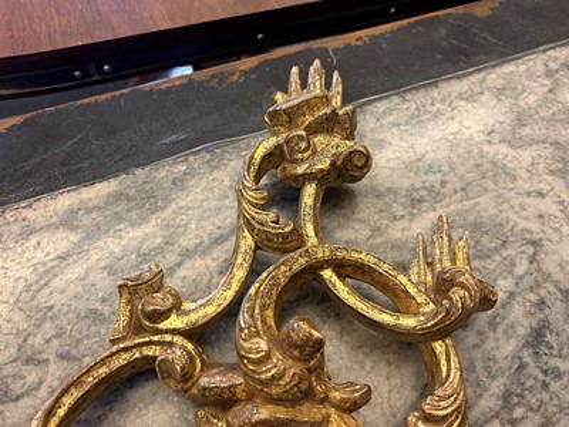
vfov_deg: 53.1
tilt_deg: -58.1
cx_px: 284
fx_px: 427
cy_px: 214
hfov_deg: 67.3
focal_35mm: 26
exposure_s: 1/50
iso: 160
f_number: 1.5
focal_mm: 5.7
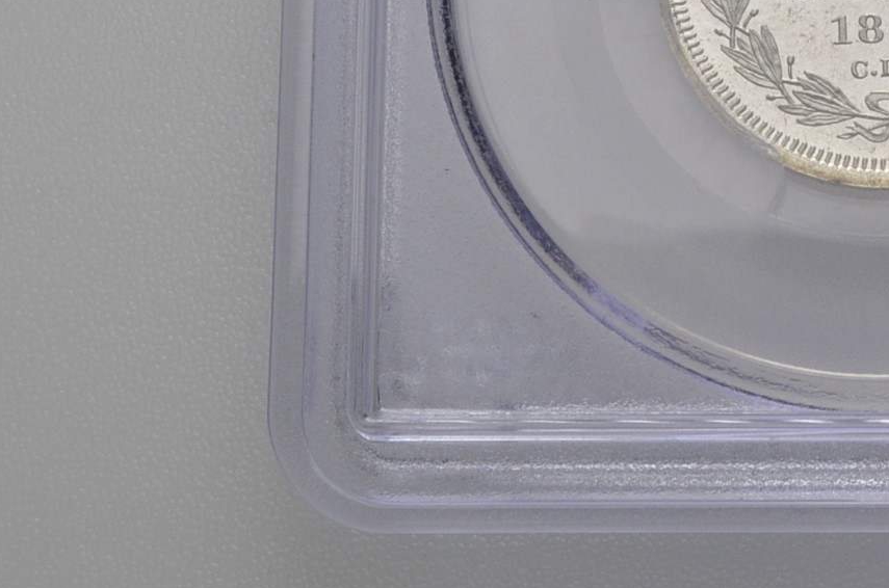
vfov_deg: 9.1
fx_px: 3622
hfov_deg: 13.8
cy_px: -155
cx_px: 925
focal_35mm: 147
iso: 400
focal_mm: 34
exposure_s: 1/200
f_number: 14
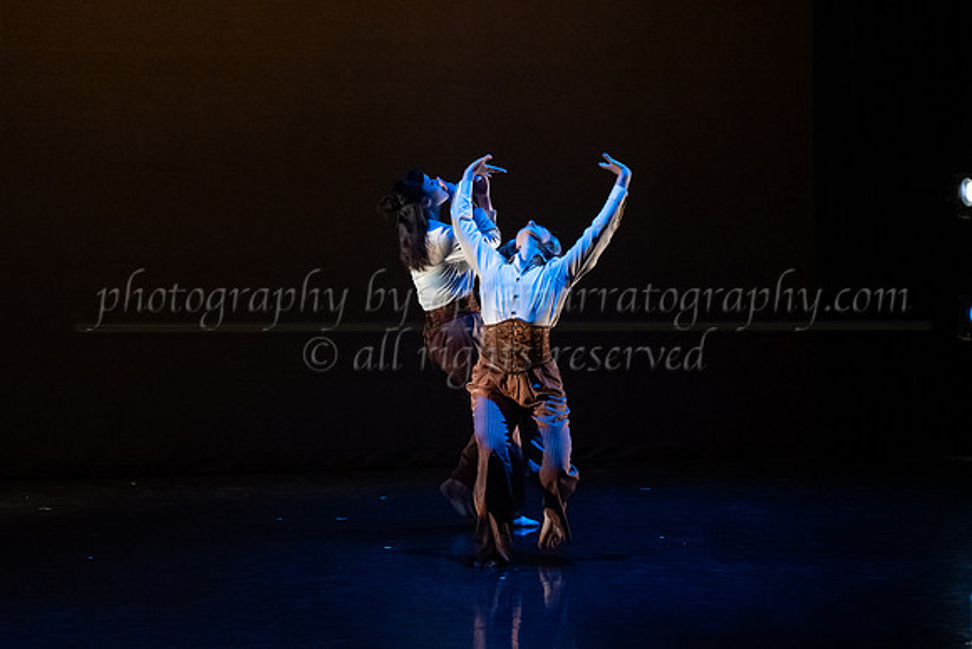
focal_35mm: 101
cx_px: 461
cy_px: 280
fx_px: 2727
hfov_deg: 20.2
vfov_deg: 13.6
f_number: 4
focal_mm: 75
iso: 4000
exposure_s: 1/400
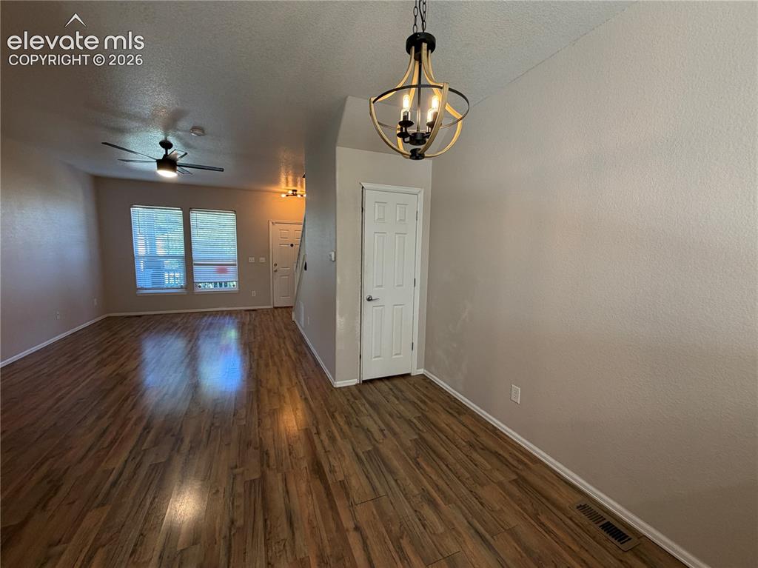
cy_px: 284
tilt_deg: -5.7
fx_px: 306
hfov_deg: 102.1
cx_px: 379
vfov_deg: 85.6
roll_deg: +0.0
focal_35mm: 14
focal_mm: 2.22
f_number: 2.2
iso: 160
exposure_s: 1/60
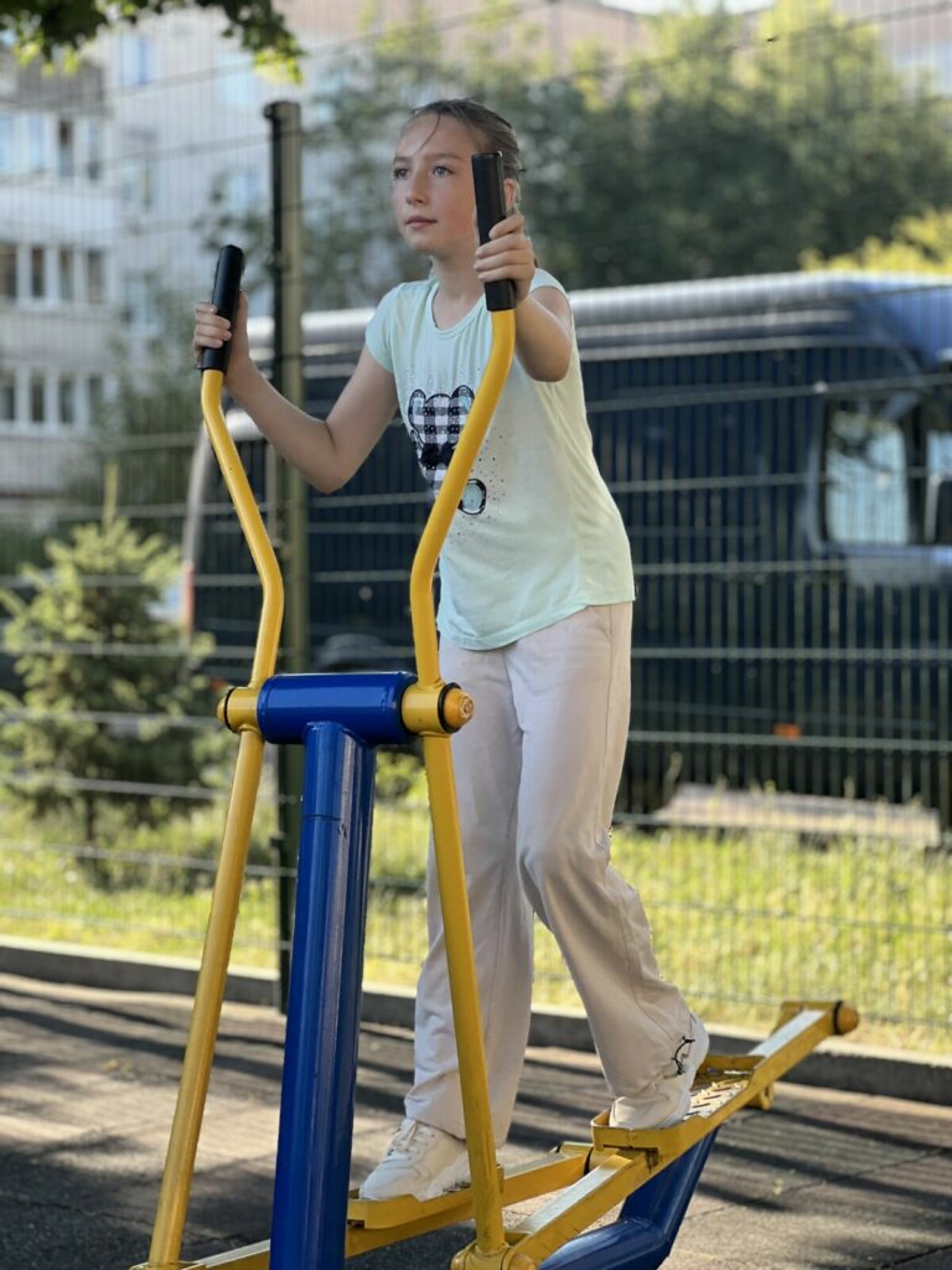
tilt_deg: +0.7
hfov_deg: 19.1
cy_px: 635
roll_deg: +1.6
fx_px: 2824
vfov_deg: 25.3
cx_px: 476
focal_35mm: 77
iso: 32
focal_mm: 9
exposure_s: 1/121
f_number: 2.8
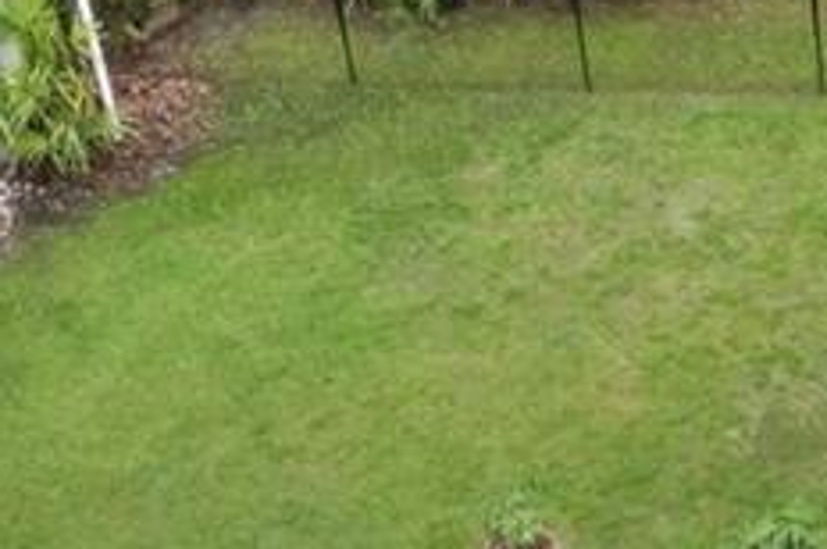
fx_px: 3487
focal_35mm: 152
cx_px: 1194
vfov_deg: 7.5
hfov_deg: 12.9
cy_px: 1848
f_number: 2.8
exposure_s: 1/200
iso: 100
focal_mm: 8.38
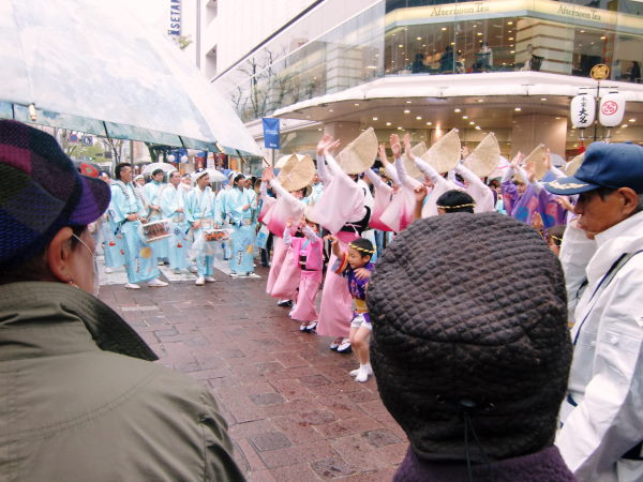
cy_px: 241
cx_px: 322
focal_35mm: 29
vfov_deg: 48.2
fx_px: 539
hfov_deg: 61.7
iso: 80
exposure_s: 1/60
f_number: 3.5
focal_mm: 5.2
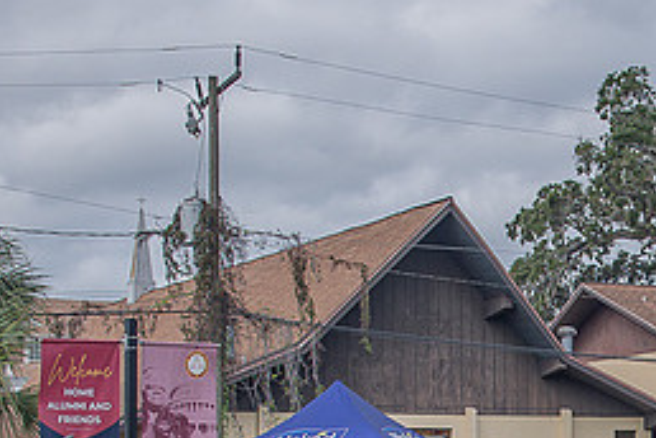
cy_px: 449
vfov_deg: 11.6
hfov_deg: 17.1
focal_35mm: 117
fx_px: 2132
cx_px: 648
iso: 100
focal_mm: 35
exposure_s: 1/1600
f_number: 4
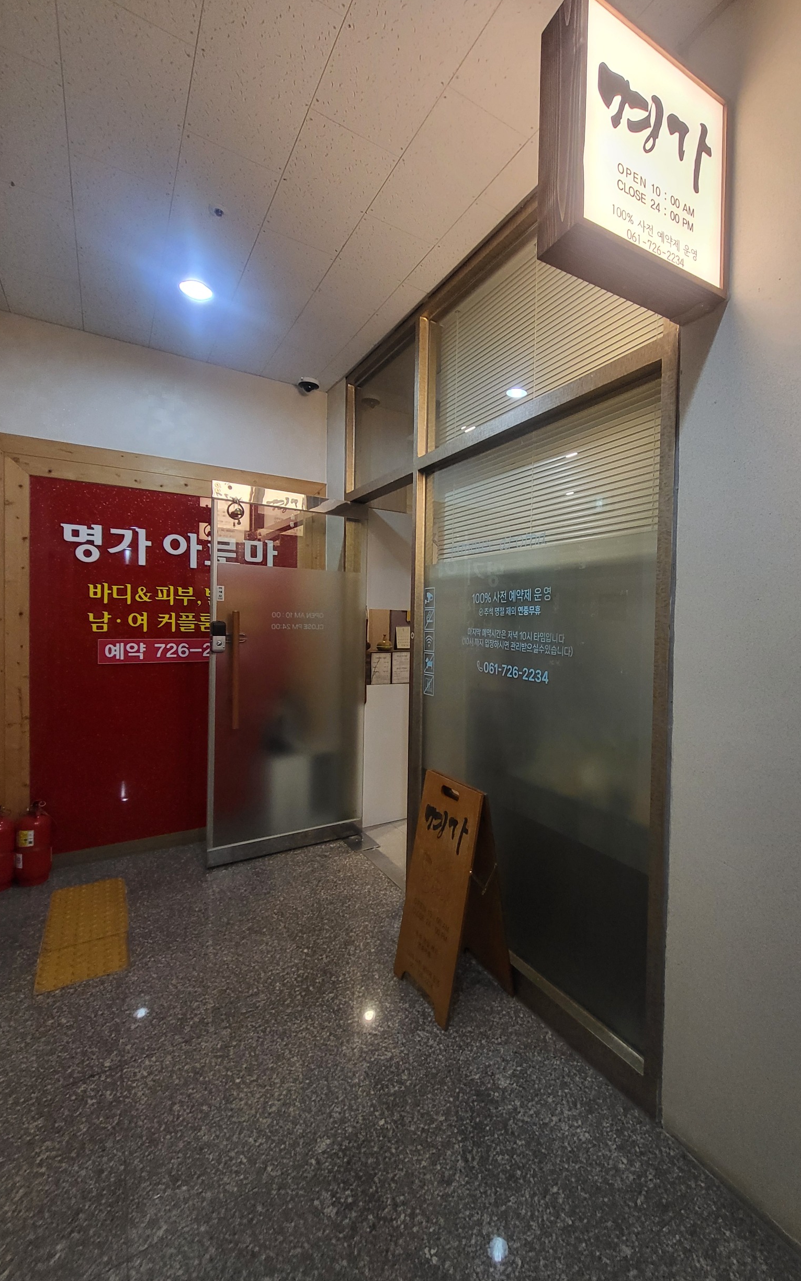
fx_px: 524
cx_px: 483
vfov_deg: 101.4
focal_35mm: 15
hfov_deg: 73.9
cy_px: 625
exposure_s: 1/60
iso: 320
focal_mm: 1.74
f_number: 2.2
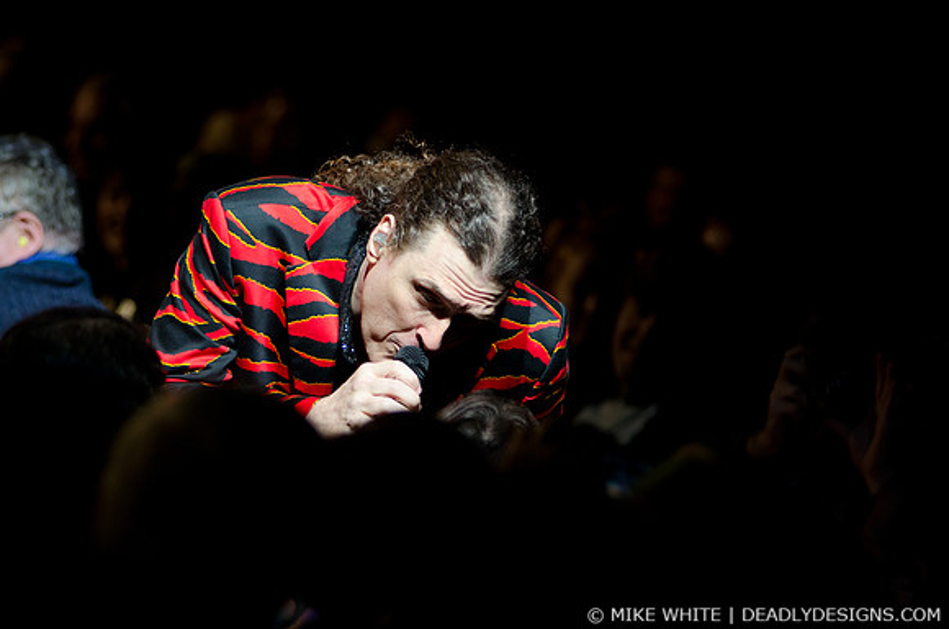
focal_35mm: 218
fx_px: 5721
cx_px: 474
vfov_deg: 6.3
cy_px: 314
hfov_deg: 9.5
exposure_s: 1/1000
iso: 1000
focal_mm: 145
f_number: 2.8
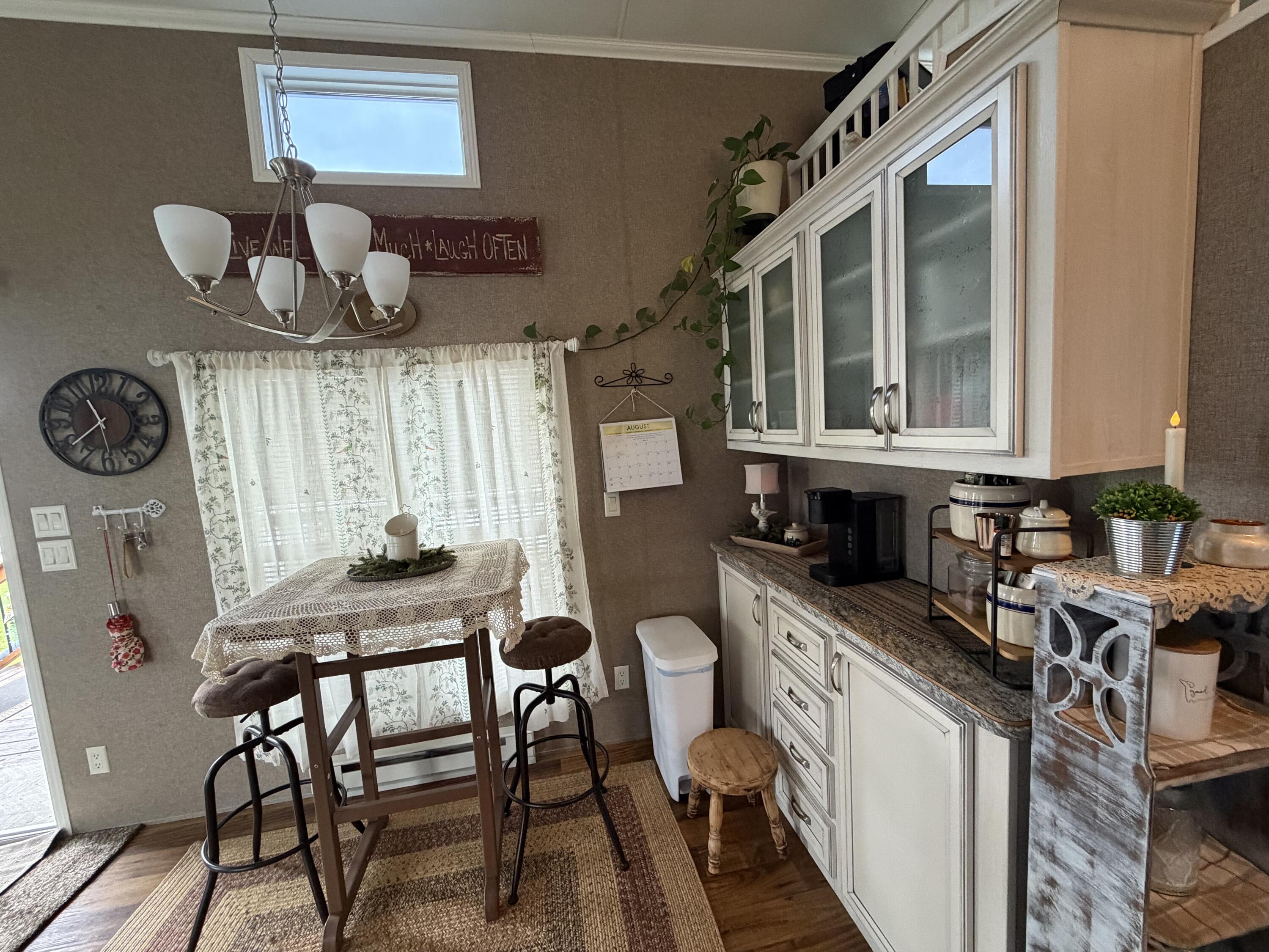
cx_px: 634
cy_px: 476
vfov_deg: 85.7
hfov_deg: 102.1
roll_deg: +4.0
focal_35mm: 14
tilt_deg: -4.8
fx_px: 513
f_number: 2.2
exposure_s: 1/60
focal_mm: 2.22
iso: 400
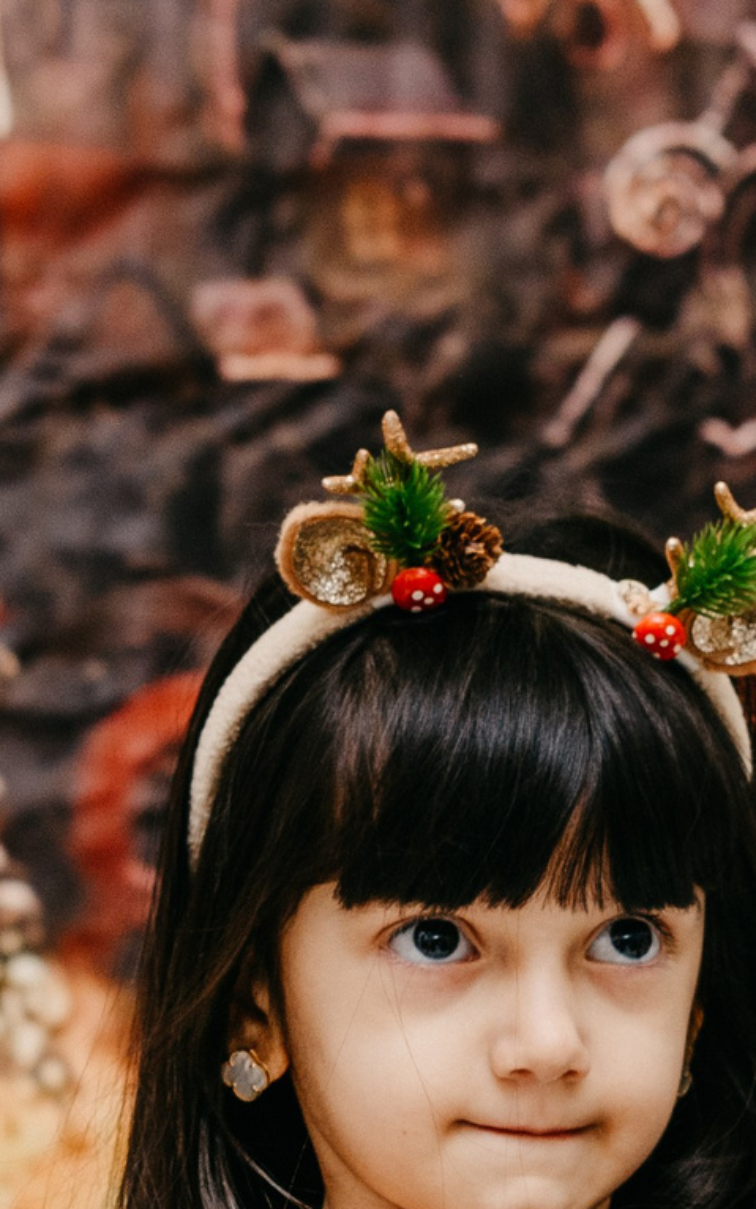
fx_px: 6294
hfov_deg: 6.9
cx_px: 437
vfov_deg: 10.9
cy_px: 1194
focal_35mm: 191
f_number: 4.5
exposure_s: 1/160
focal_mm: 48
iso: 320
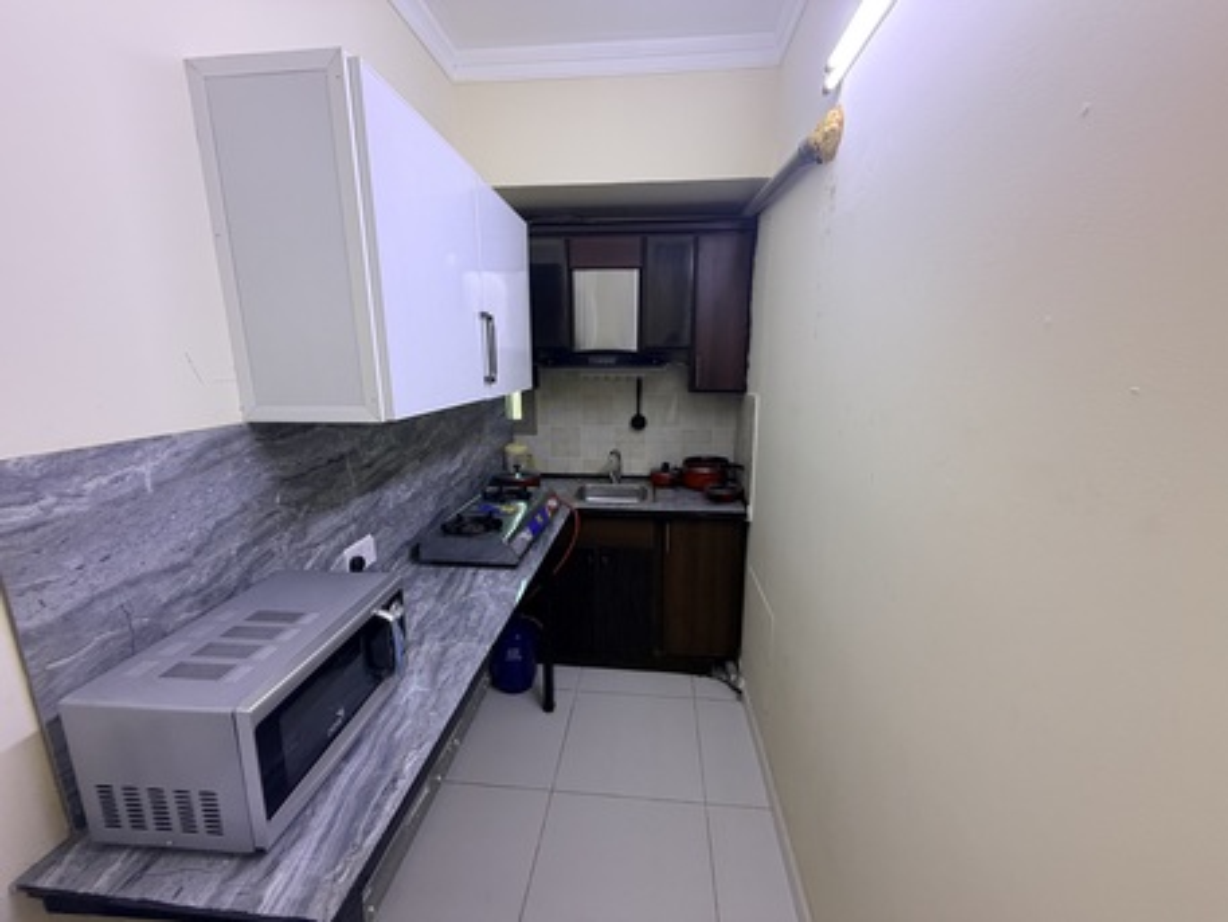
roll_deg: +0.5
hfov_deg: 102.0
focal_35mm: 14
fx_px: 497
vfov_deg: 85.7
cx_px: 614
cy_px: 461
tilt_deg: -10.7
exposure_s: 1/100
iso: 250
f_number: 2.2
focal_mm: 2.22
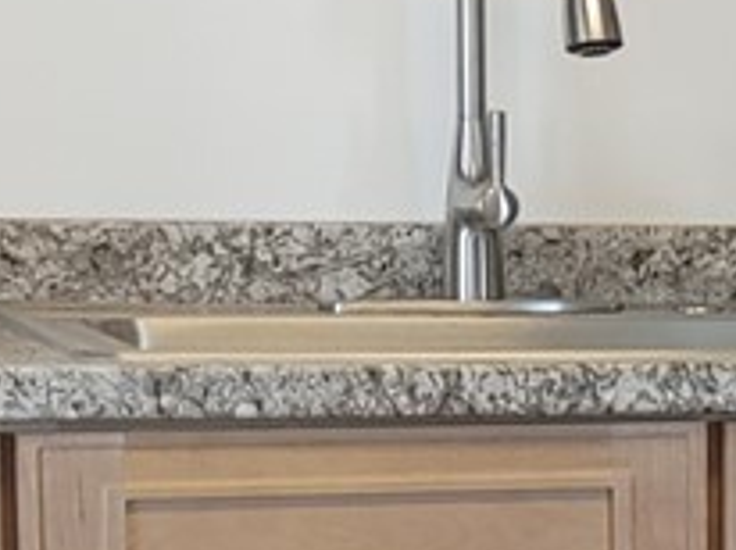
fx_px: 4290
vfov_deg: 7.3
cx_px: 1543
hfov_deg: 9.1
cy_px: 661
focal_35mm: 202
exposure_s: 1/60
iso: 100
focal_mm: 5.58
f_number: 1.8
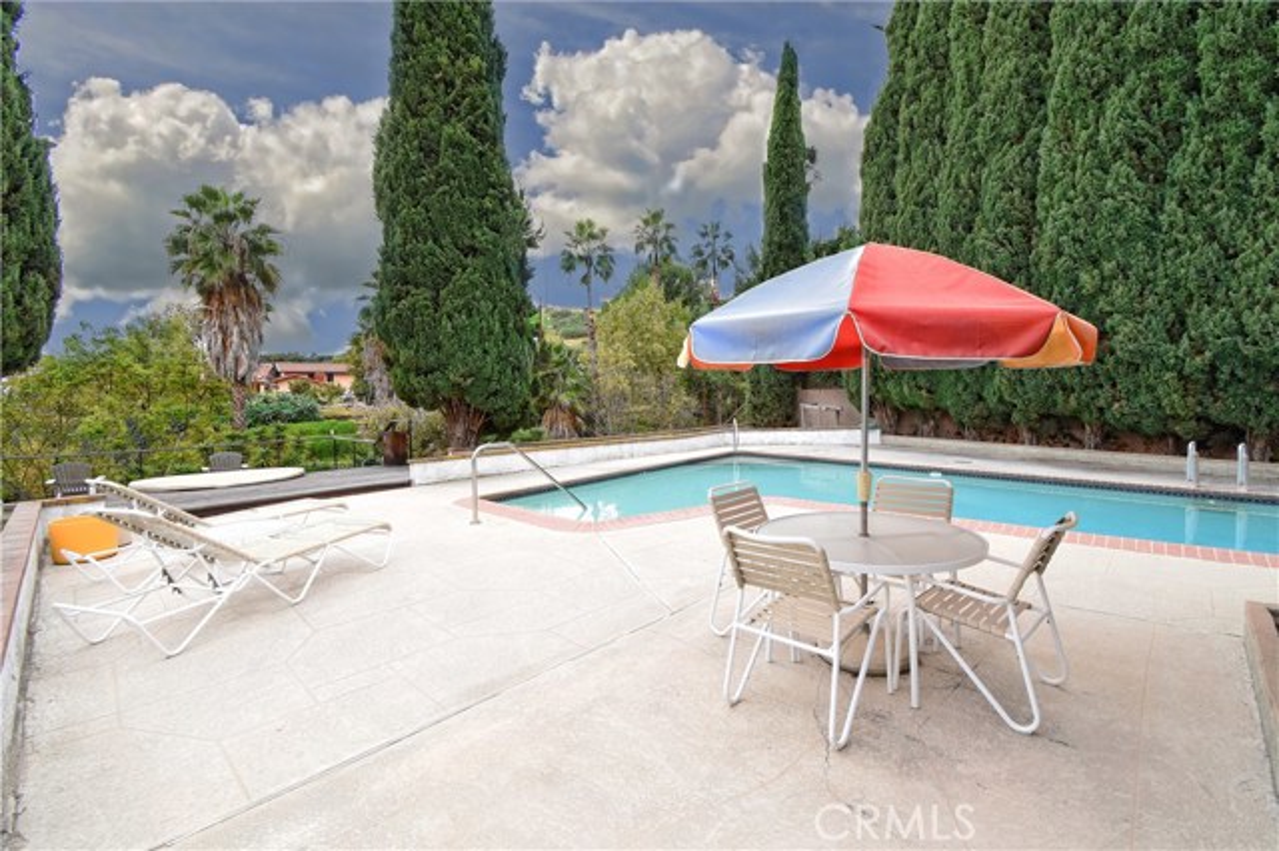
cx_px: 640
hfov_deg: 100.4
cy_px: 426
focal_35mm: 15
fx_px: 533
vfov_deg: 77.3
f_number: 11
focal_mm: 10
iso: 320
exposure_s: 1/60
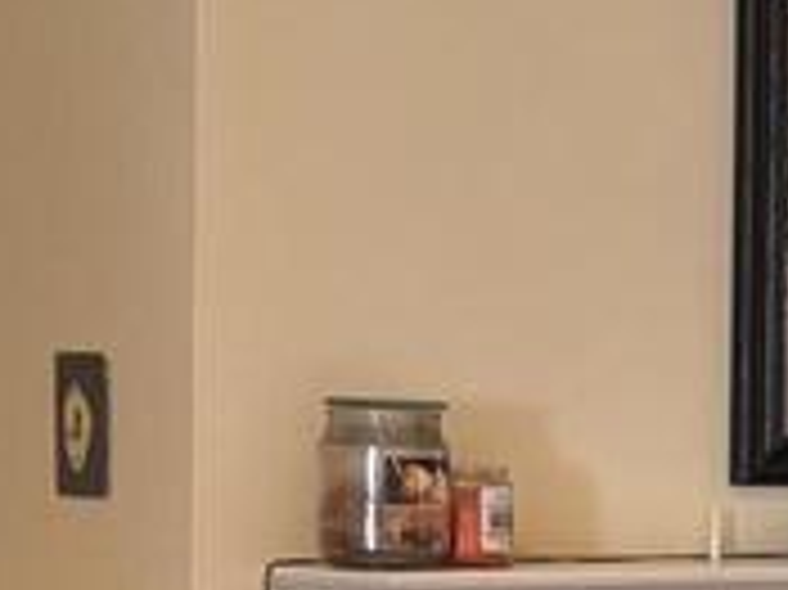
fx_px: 3458
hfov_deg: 10.2
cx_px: 2206
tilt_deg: -4.5
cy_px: 703
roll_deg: -3.2
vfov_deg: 9.6
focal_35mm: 152
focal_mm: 5.96
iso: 160
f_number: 1.6
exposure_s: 1/60
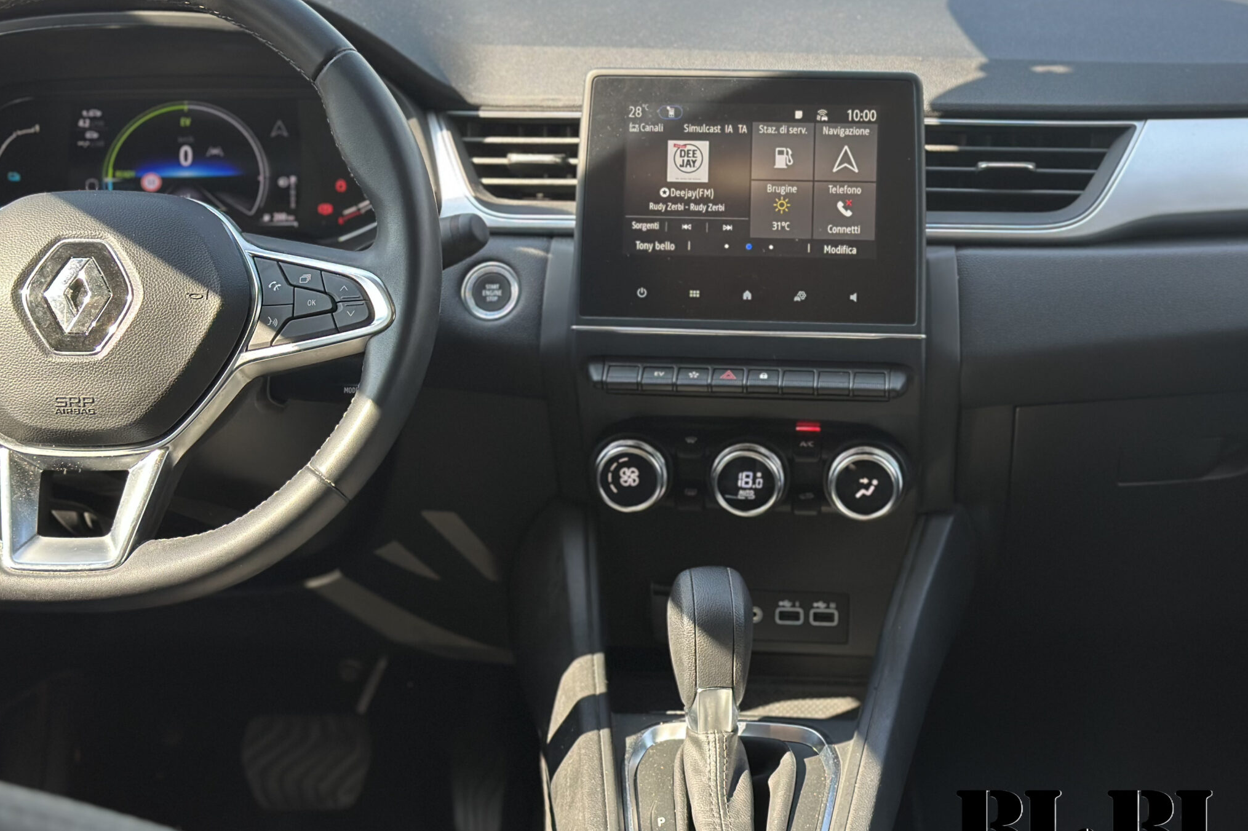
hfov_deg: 31.9
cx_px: 709
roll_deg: +0.7
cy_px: 334
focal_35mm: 63
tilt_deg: -20.2
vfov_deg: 21.5
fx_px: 2183
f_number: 1.78
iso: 80
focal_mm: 6.86
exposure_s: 1/276
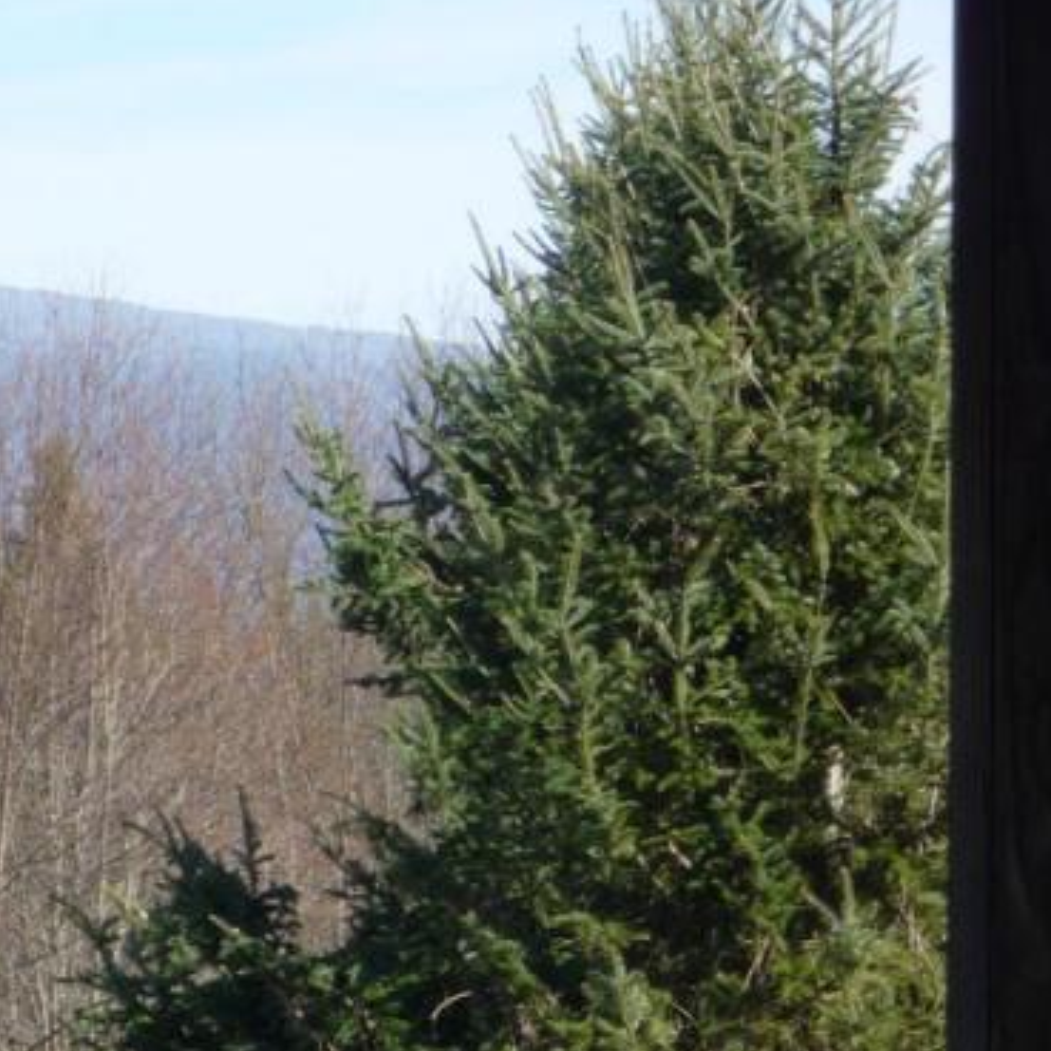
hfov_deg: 7.1
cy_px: 564
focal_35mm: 245
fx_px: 8416
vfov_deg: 7.1
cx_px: 353
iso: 100
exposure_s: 1/250
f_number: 5.6
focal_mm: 17.6
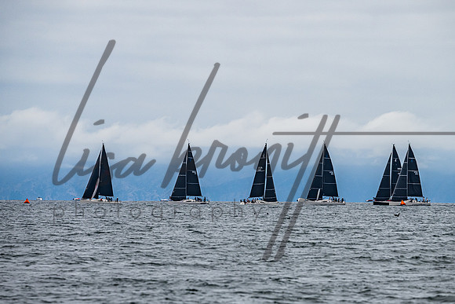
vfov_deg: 4.0
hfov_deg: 6.1
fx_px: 4301
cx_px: 258
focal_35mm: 340
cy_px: 135
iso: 400
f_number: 6.3
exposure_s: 1/5000
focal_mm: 250
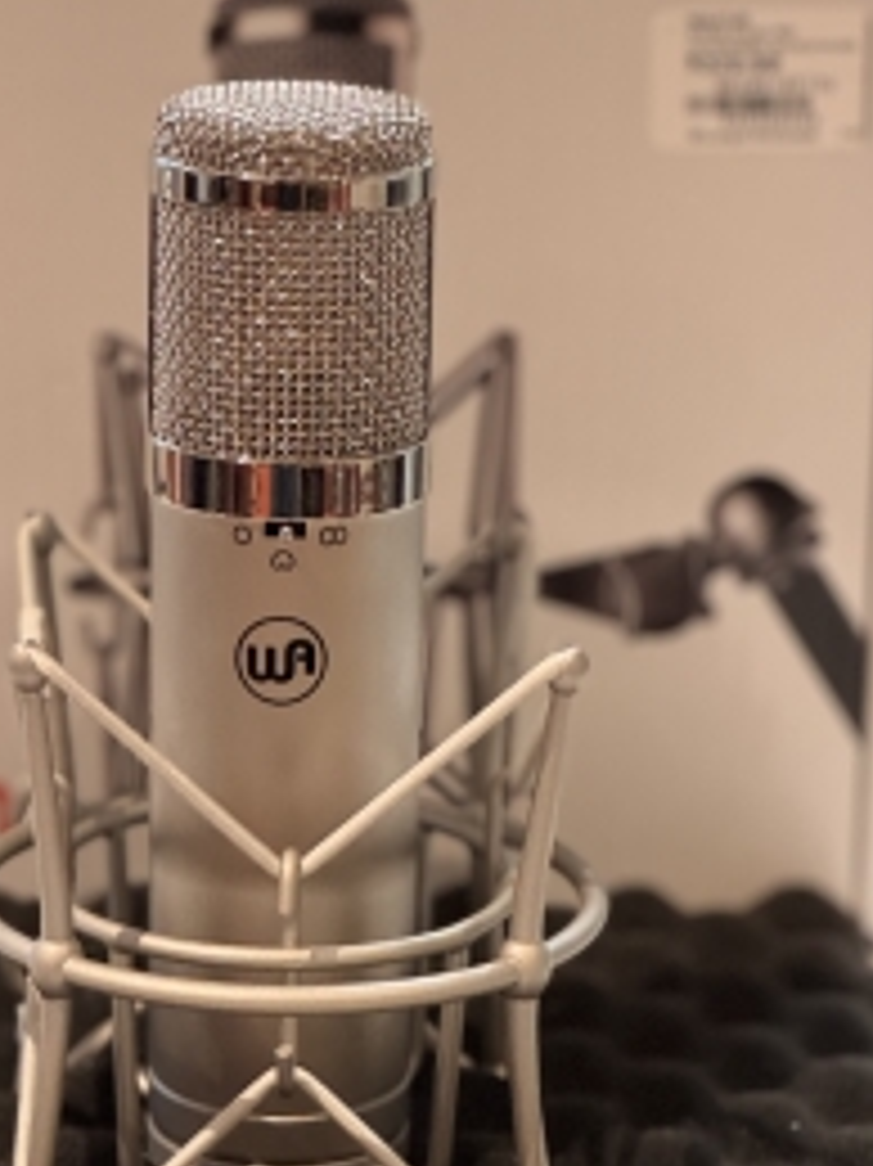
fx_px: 4005
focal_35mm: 119
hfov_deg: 12.4
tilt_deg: -17.4
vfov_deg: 16.6
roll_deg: -2.1
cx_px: 261
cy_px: 518
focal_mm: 9
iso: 400
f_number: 2.8
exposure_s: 1/60
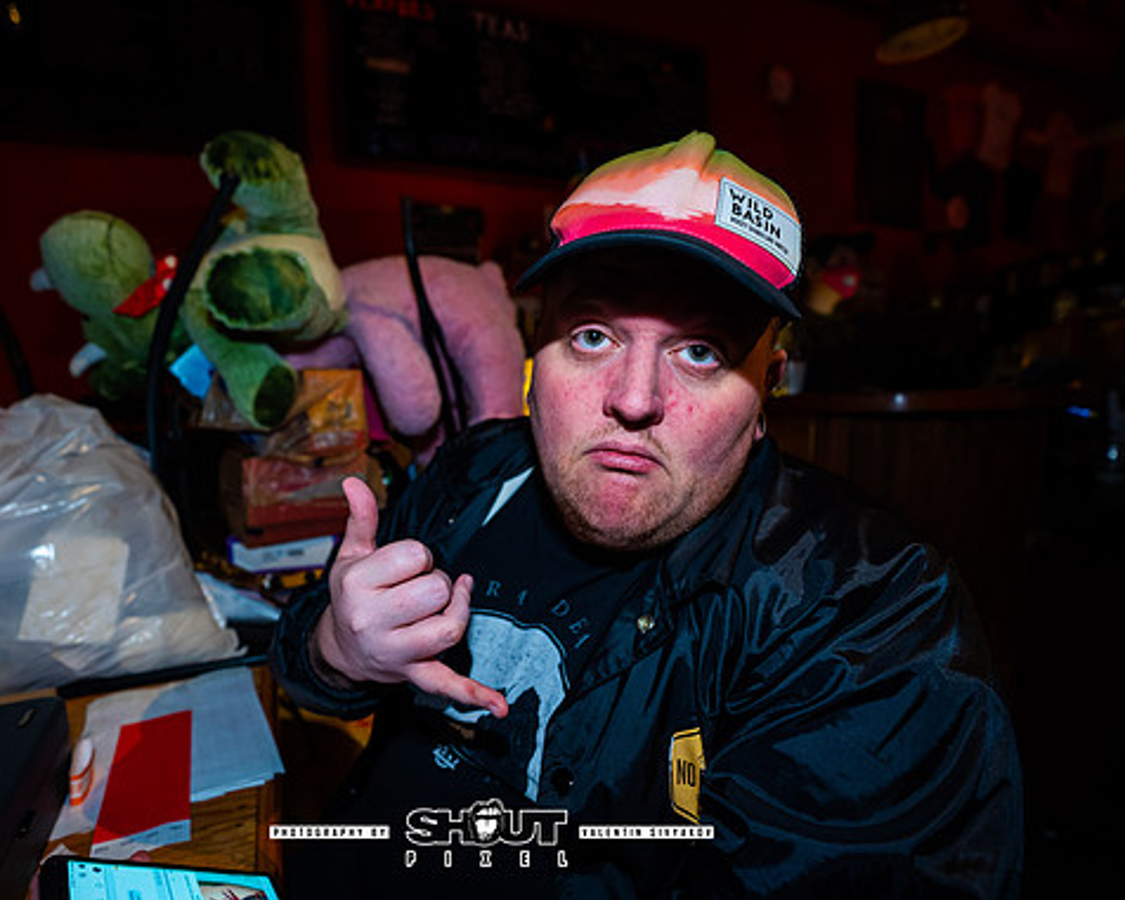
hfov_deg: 92.6
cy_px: 450
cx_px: 492
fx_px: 533
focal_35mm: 16
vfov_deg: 80.4
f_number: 2.8
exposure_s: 1/50
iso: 1250
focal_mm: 14
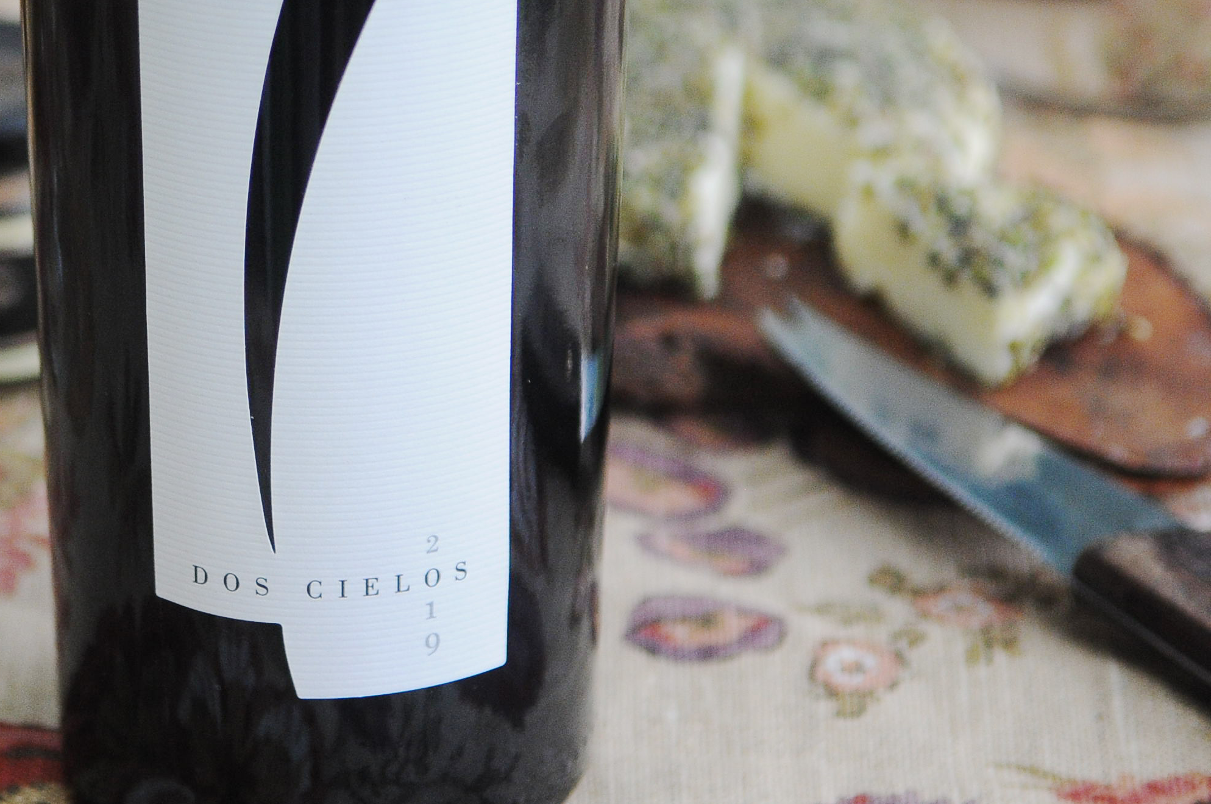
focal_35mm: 123
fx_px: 4133
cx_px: 236
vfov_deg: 11.1
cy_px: 261
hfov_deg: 16.5
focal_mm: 38
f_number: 2.8
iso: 640
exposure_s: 1/500
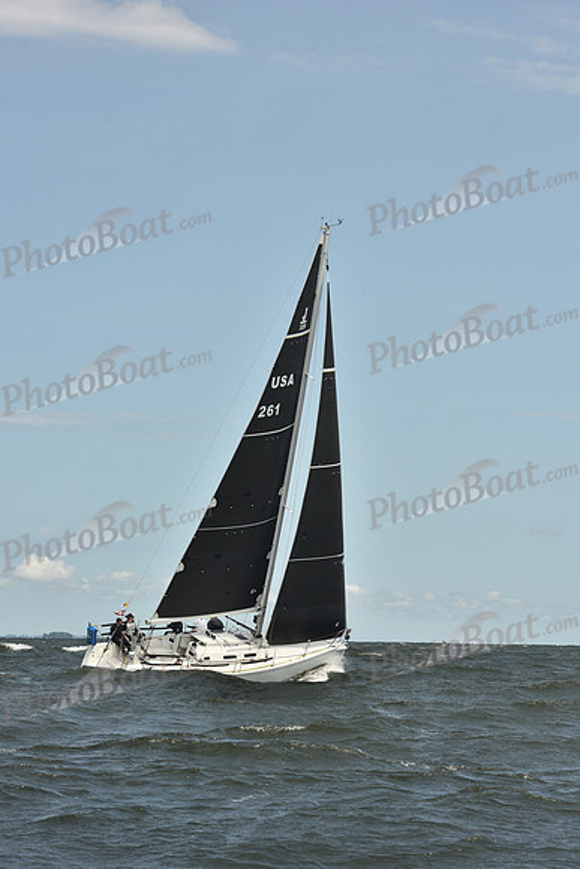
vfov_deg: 20.8
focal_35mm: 98
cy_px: 434
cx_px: 290
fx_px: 2367
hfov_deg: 14.0
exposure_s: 1/800
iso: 250
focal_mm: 98
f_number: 9
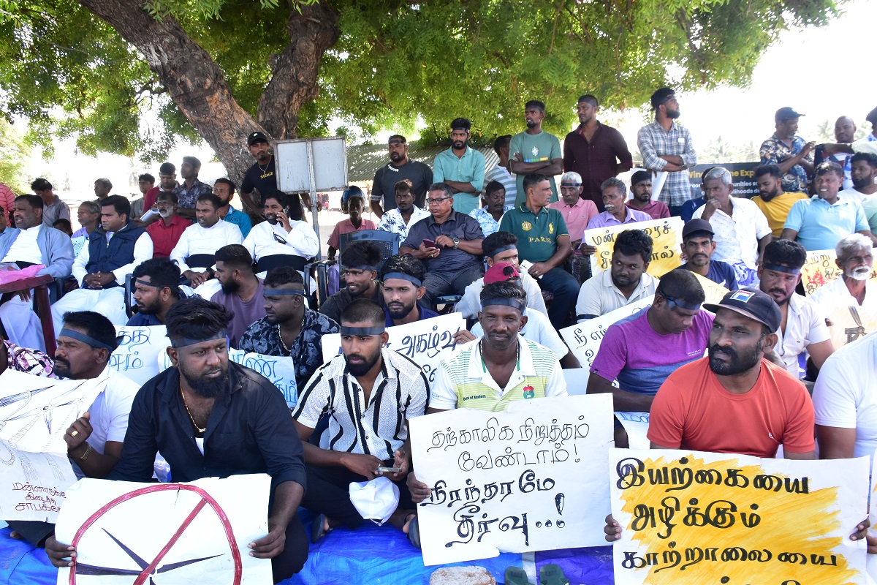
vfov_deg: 47.9
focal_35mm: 27
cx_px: 438
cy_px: 292
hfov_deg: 67.4
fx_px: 658
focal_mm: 18
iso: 2000
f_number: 11
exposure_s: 1/200
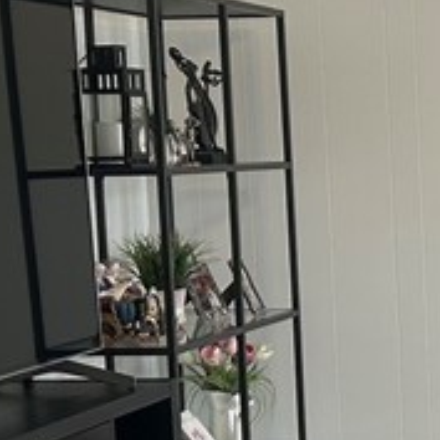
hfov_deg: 12.5
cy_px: 413
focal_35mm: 133
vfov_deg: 13.0
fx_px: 1913
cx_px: 664
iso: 125
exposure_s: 1/60
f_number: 1.5
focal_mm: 5.7
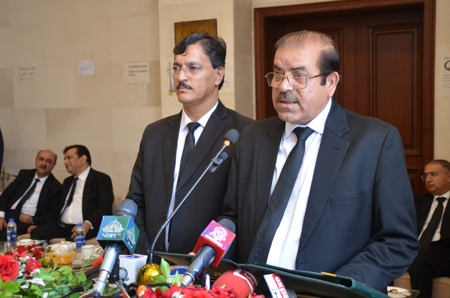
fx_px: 619
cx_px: 243
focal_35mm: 50
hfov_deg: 39.9
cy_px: 147
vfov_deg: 27.1
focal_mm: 27
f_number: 4.5
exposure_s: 1/80
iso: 400
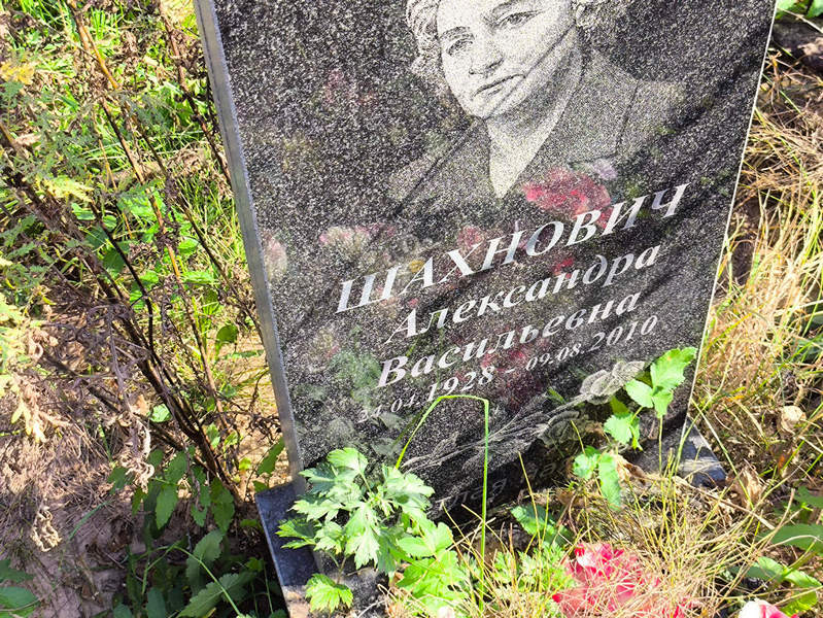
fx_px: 1189
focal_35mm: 50
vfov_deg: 29.1
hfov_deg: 38.2
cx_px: 412
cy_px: 309
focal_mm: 4.71
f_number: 1.7
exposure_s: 1/290
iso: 50
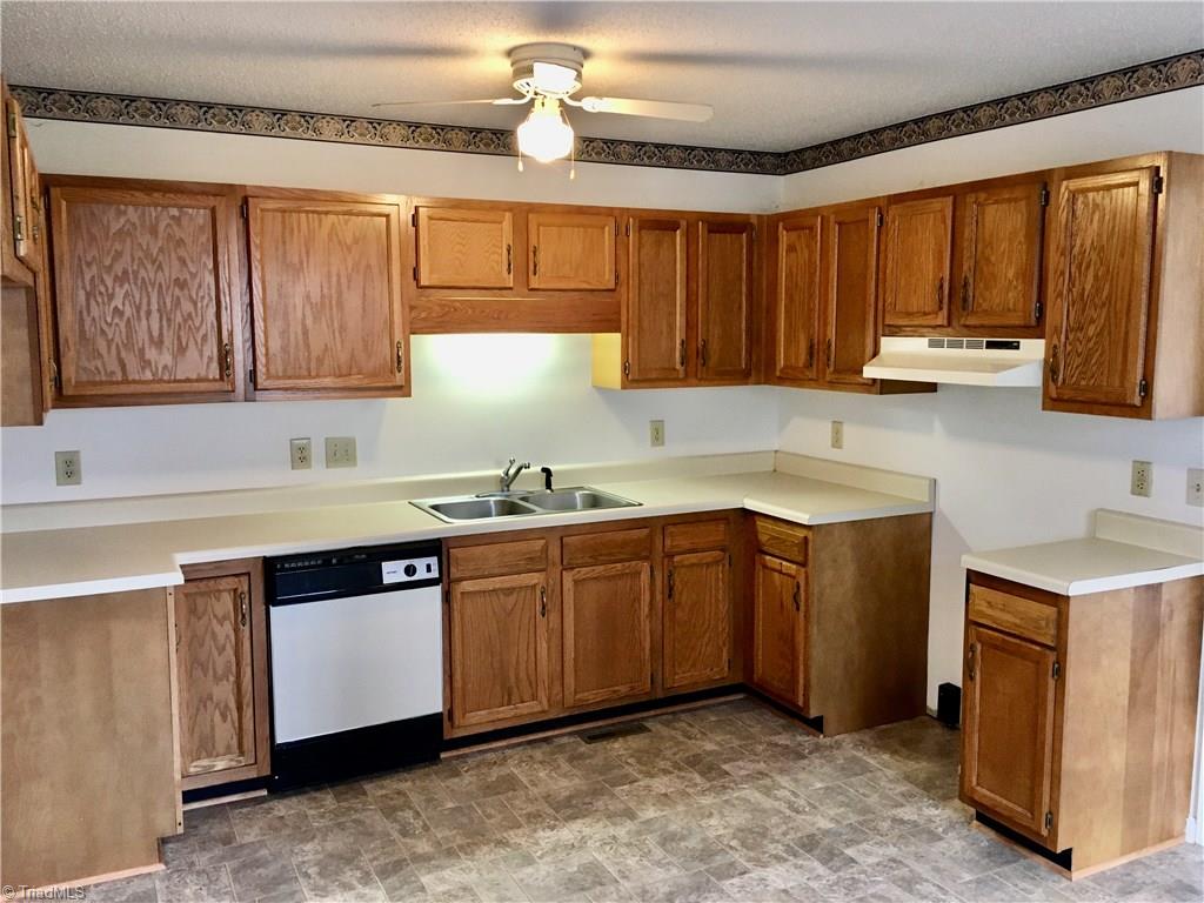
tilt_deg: -6.1
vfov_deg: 48.2
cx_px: 602
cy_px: 452
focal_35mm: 29
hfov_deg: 61.7
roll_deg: +0.0
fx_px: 1009
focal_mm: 4.15
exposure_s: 1/30
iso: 160
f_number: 2.2
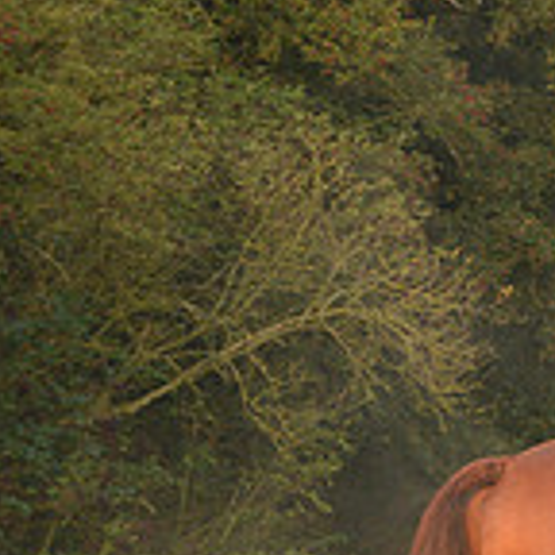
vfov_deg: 2.6
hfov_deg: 2.5
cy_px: 243
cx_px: 1079
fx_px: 12444
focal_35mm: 686
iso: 2500
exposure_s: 1/640
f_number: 7.1
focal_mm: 200
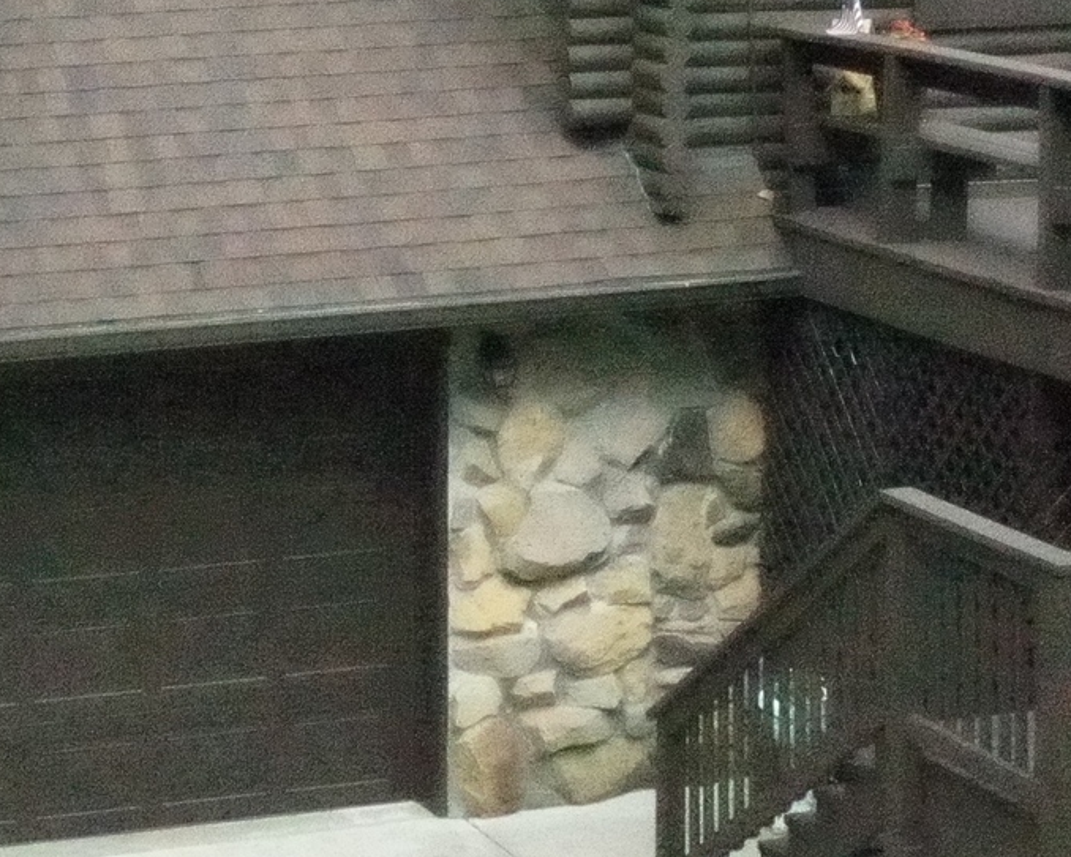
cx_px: 232
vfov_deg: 12.8
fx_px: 3774
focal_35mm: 119
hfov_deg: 16.1
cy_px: -30
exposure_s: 1/8000
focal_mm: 10.26
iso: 12800
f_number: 5
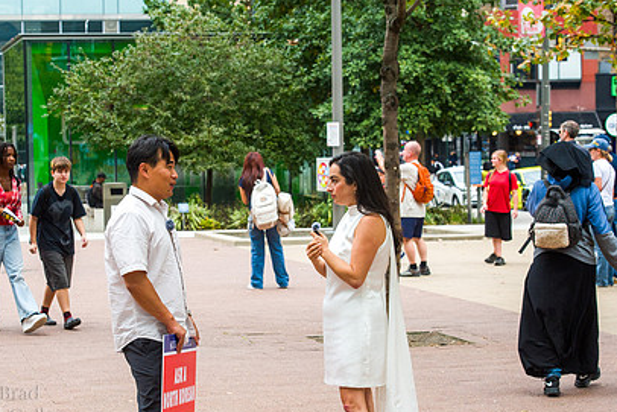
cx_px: 254
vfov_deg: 13.7
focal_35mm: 100
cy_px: 239
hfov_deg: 20.4
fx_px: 1714
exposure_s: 1/500
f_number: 6.3
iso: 800
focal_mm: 70
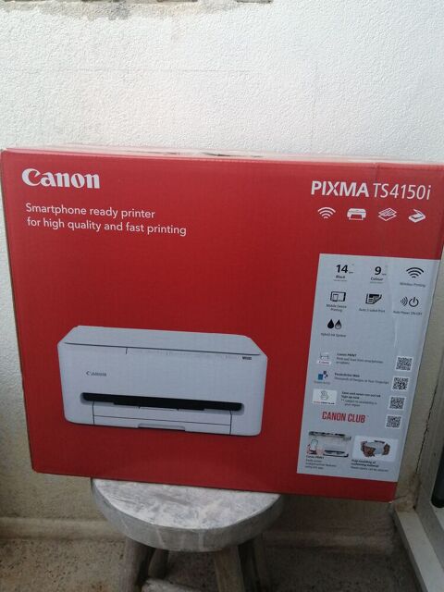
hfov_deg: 53.1
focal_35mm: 26
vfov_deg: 67.3
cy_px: 296
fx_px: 445
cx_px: 222
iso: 80
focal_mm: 3.46
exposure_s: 1/100
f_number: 1.8
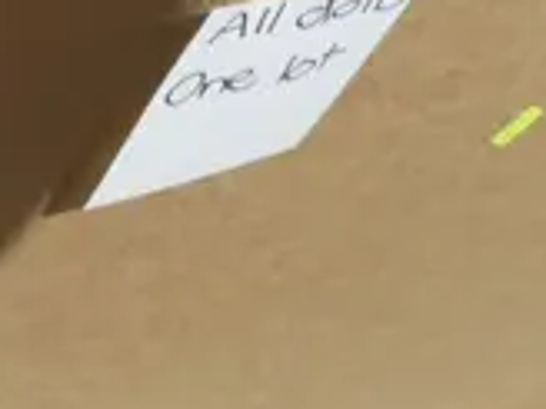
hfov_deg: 8.7
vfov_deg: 6.9
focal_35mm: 212
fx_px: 3344
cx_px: -626
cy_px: -279
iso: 2000
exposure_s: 1/60
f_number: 7.1
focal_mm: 17
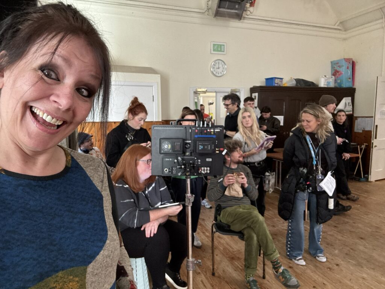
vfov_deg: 58.9
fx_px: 256
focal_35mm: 23
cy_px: 144
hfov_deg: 73.9
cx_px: 192
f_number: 1.9
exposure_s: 1/60
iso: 125
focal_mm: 2.69
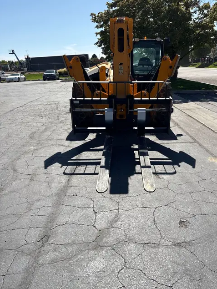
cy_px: 125
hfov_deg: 46.7
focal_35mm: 30
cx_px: 125
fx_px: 250
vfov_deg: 59.7
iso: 50
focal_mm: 5.96
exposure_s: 1/4608
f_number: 1.6
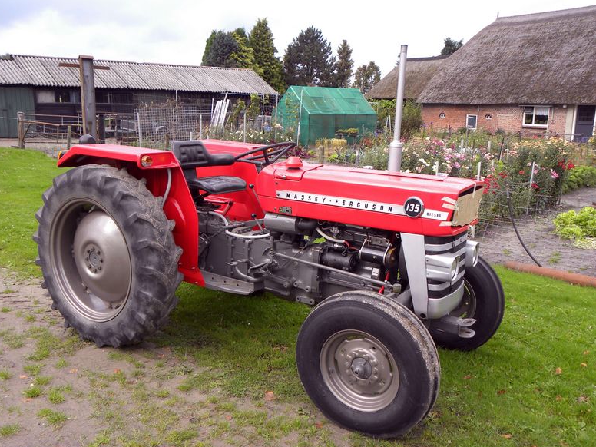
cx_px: 298
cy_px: 228
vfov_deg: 41.8
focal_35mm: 34
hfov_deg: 54.0
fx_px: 585
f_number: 2.8
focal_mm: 5.9
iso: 64
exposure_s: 1/92
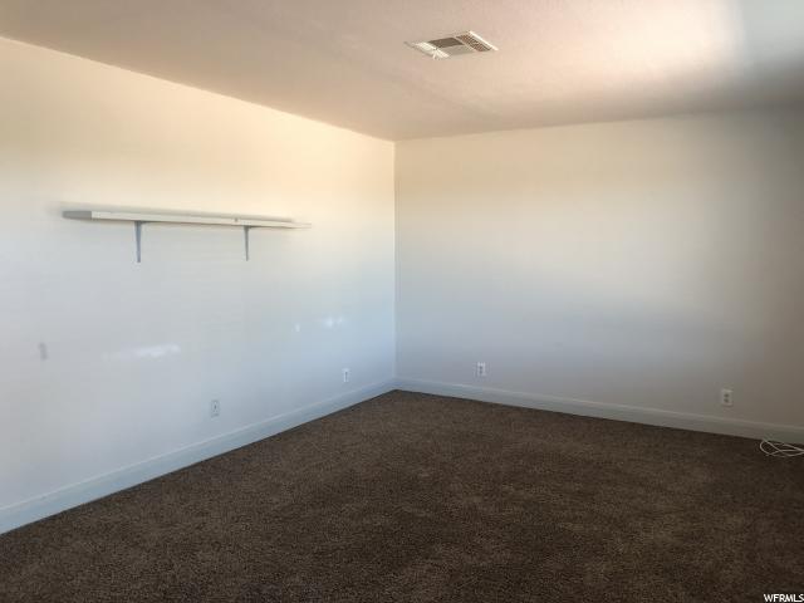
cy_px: 302
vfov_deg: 49.7
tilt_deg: -3.8
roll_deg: +0.3
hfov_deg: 63.4
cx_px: 402
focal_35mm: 28
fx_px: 650
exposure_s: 1/20
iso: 40
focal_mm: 4
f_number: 1.8
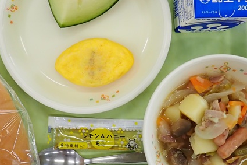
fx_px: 336
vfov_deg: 27.4
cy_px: 61
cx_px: 101
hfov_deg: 40.2
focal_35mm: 49
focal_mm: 4.5
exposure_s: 1/160
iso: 100
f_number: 2
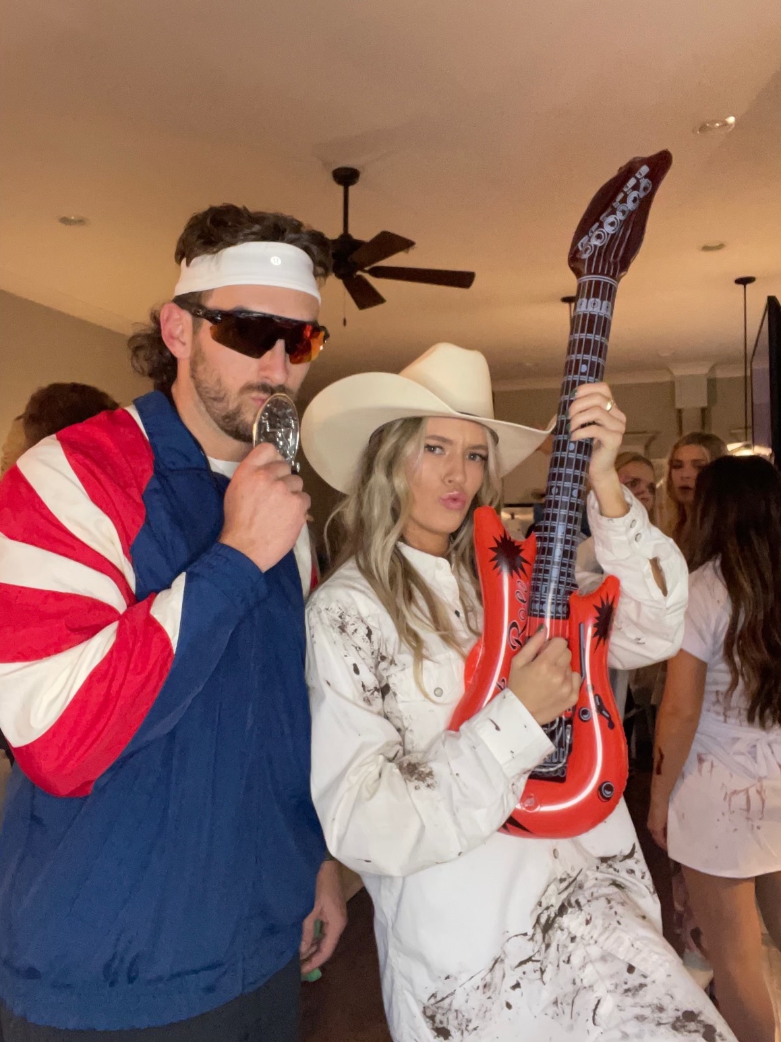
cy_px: 521
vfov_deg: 60.0
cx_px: 390
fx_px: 902
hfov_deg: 46.8
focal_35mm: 30
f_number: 2.2
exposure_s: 1/40
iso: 400
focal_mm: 2.71
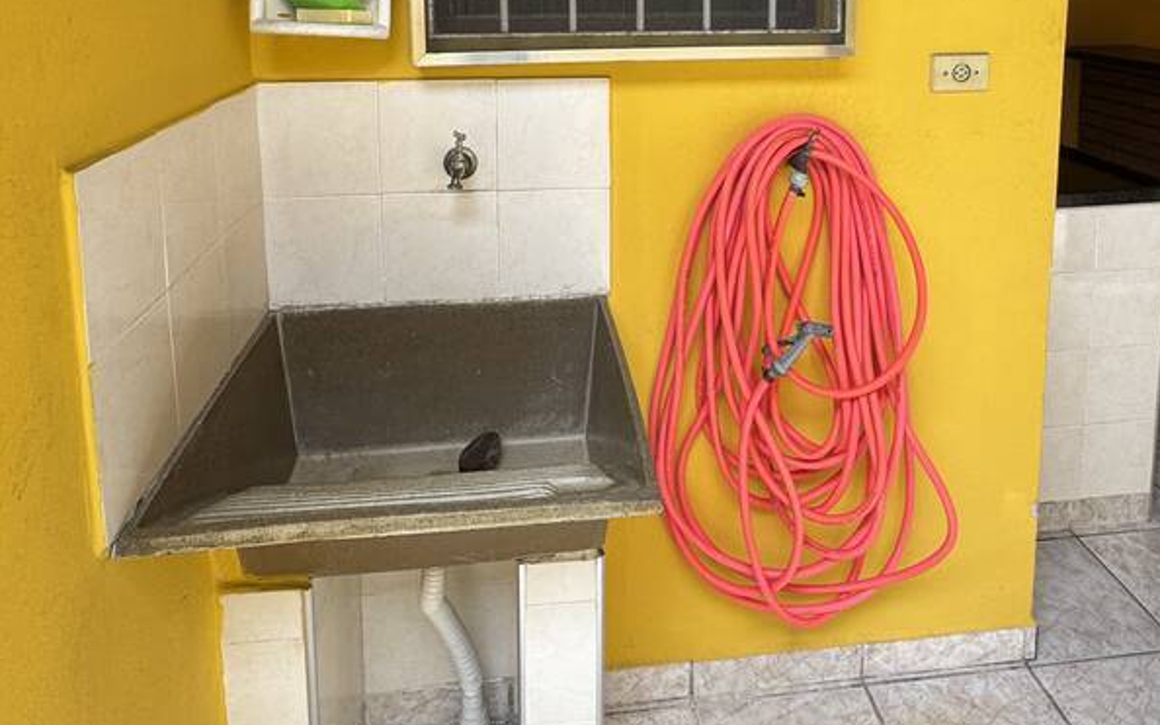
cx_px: 631
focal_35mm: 27
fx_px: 853
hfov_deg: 68.3
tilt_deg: -5.5
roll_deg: +0.6
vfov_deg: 42.2
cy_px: 72
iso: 40
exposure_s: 1/210
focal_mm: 2.22
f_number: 2.2
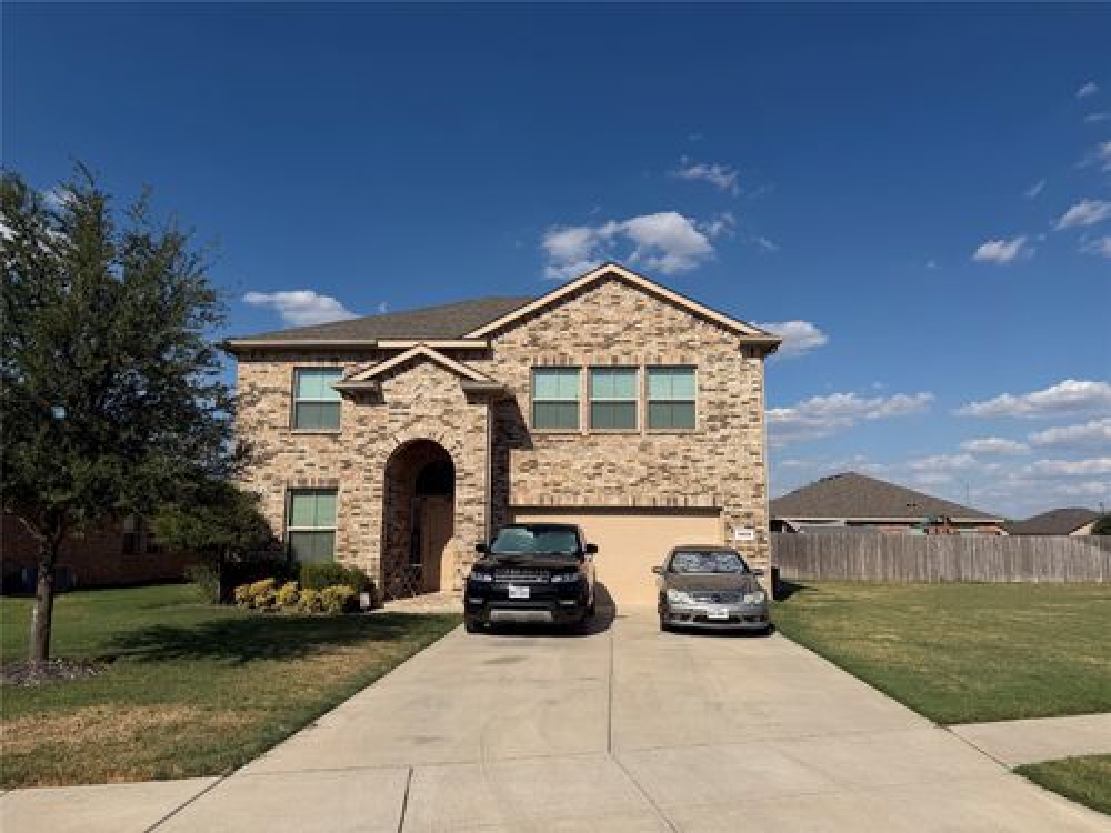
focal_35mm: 24
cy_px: 416
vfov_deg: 56.8
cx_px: 556
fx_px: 770
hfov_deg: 71.6
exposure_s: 1/9091
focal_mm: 6.76
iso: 80
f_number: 1.78
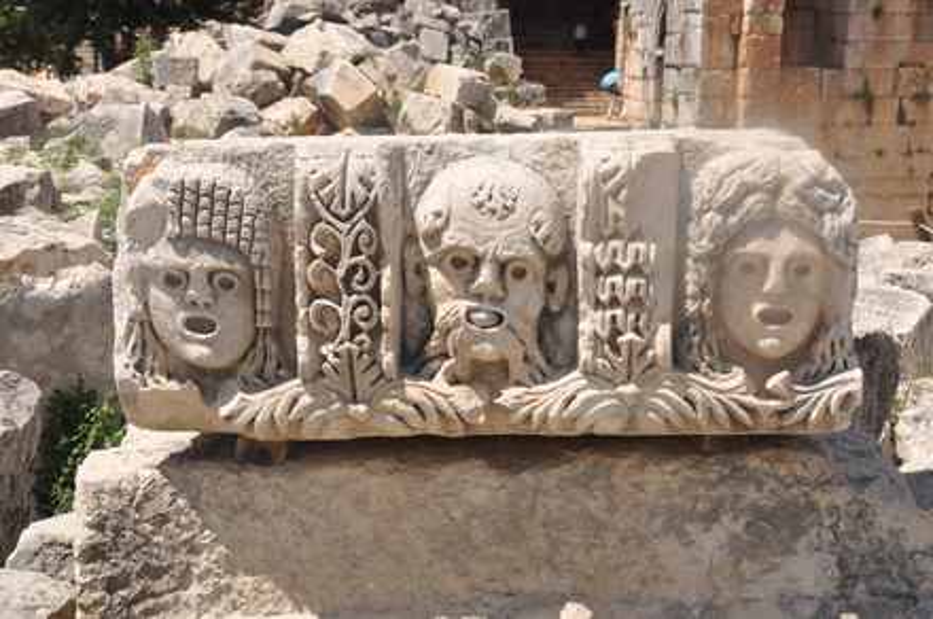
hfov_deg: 30.6
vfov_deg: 20.5
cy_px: 310
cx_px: 466
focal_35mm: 66
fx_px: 1708
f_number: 11
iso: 200
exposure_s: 1/500
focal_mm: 44
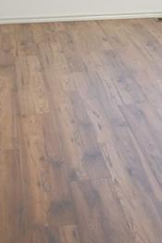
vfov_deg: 18.3
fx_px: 702
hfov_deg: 13.0
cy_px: -72
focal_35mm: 104
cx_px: 164
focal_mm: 23
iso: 3200
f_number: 2.8
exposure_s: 1/125
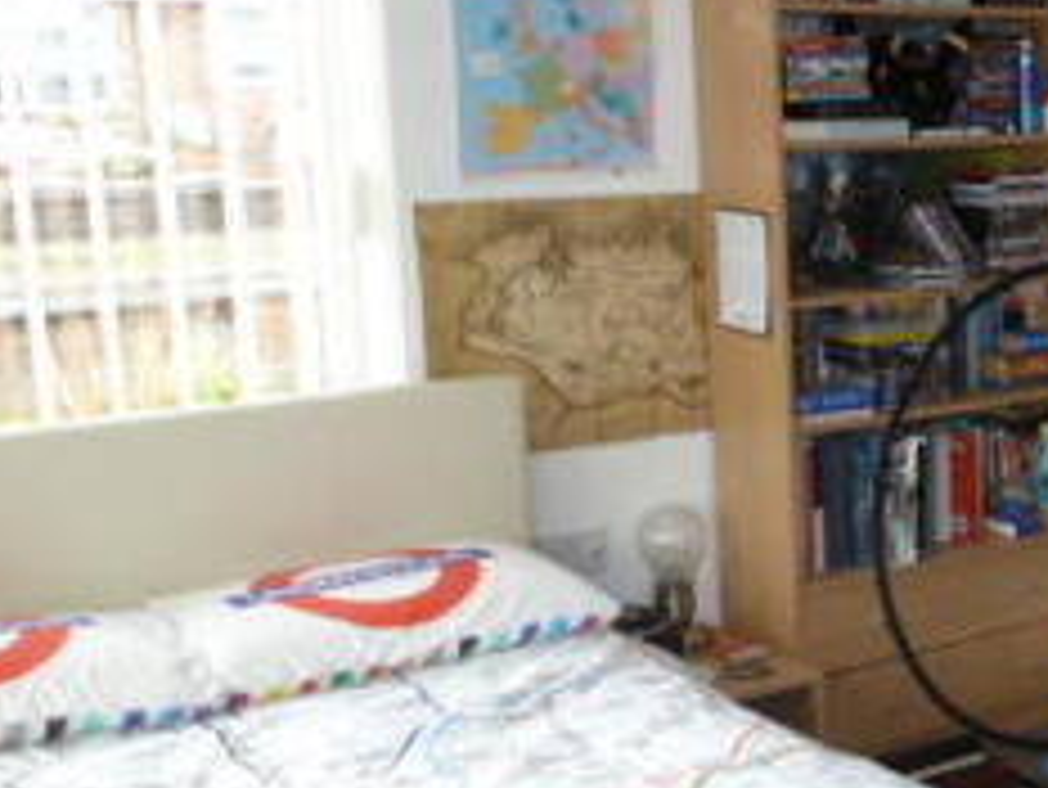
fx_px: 1817
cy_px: 525
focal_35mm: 60
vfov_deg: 24.3
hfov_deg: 29.3
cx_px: 1127
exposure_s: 1/60
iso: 125
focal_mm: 4.3
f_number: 3.3
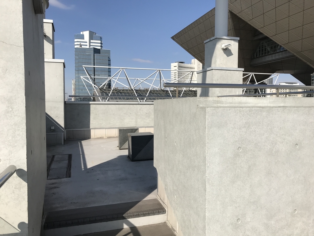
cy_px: 118
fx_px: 254
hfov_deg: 63.4
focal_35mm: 28
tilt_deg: -3.8
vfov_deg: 49.7
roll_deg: +1.6
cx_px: 157
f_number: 1.8
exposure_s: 1/3546
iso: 20
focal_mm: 3.99
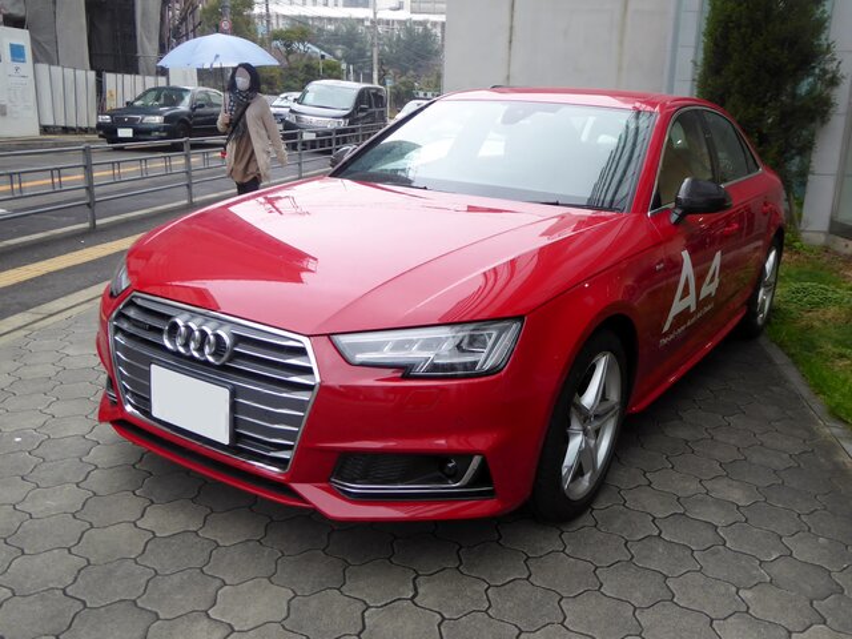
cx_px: 426
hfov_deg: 56.8
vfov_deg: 44.2
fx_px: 788
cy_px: 320
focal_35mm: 32
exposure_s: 1/60
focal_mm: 5.4
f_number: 3.5
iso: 125
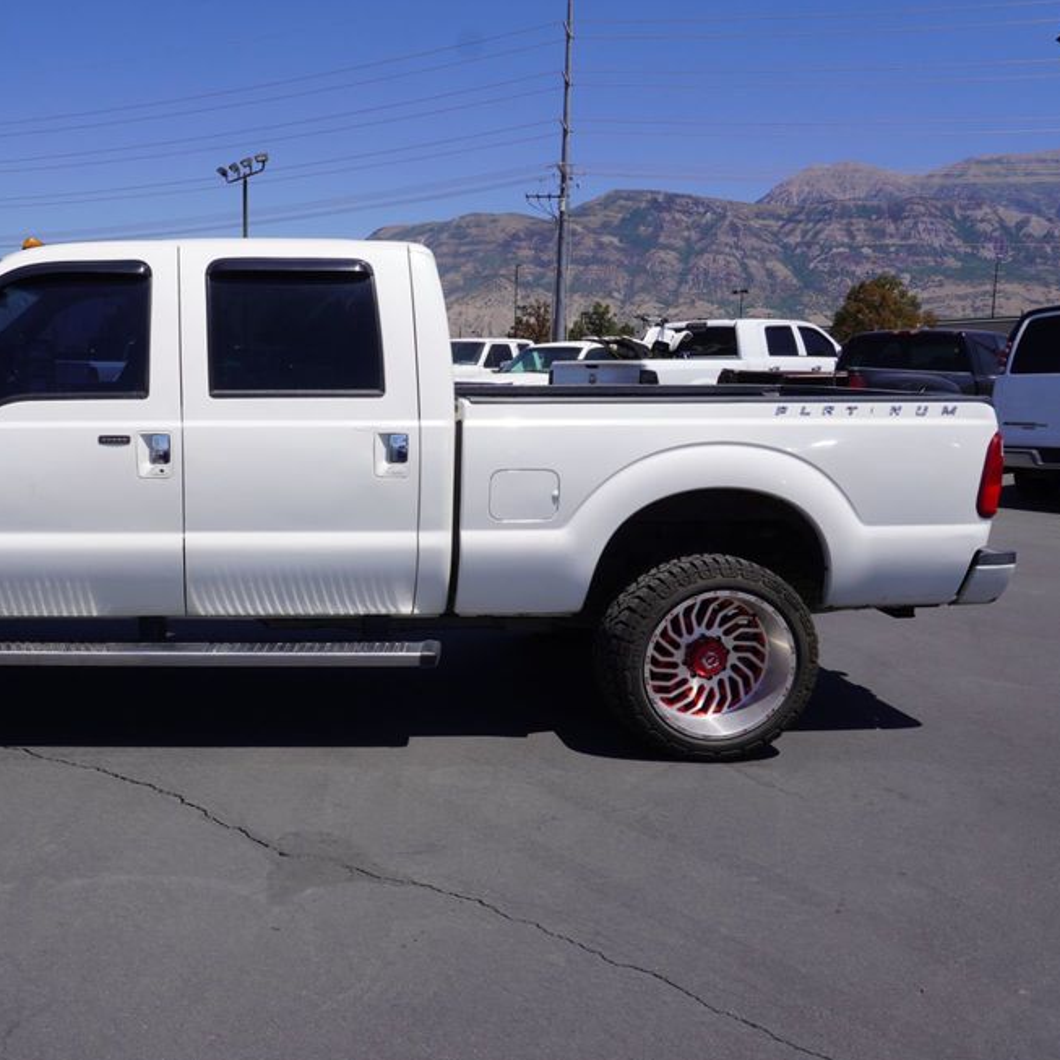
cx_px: 253
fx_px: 1109
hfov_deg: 48.9
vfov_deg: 51.1
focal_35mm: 32
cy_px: 549
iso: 100
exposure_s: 1/250
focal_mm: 16
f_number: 10
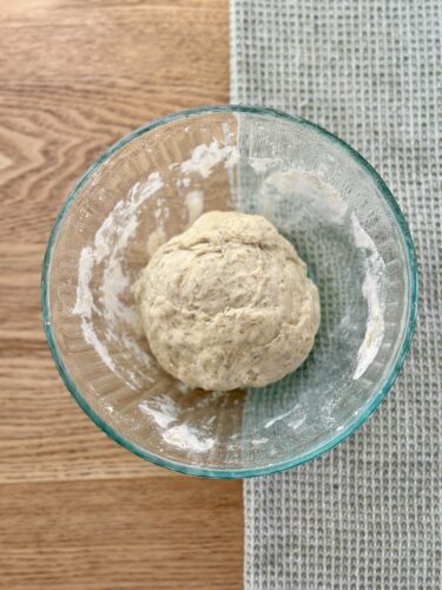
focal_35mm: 48
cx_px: 221
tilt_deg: -84.5
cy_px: 295
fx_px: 817
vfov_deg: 39.7
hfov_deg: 30.3
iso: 80
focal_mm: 6.86
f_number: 1.78
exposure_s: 1/315
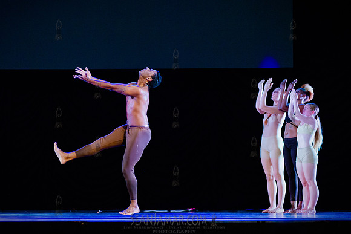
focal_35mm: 241
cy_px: 138
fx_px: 2352
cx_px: 126
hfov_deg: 8.5
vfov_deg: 5.7
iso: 3200
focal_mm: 185
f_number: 2.8
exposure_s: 1/1000
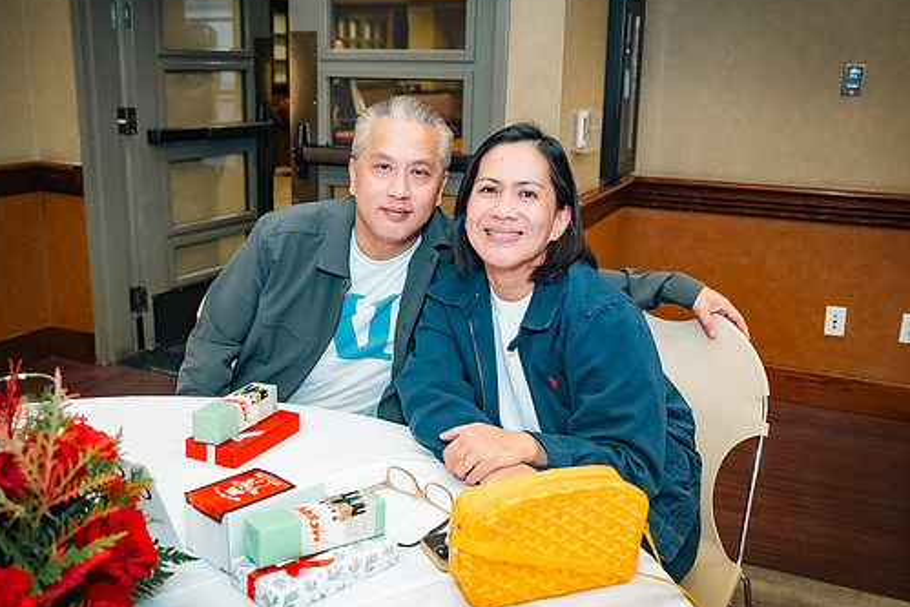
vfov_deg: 36.9
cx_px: 419
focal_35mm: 36
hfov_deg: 53.1
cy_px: 296
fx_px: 910
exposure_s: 1/100
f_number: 3.5
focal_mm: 31
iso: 1600
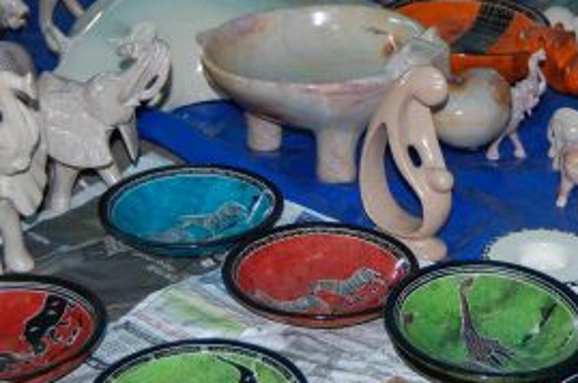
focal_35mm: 87
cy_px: 69
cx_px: 404
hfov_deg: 23.3
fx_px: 1394
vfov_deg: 15.5
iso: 400
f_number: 4.2
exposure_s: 1/60
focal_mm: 26
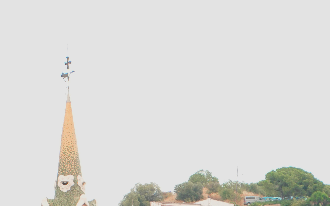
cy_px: 362
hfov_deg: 4.9
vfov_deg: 3.0
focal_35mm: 430
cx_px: 46
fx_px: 3871
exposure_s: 1/320
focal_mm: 103
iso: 640
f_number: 4
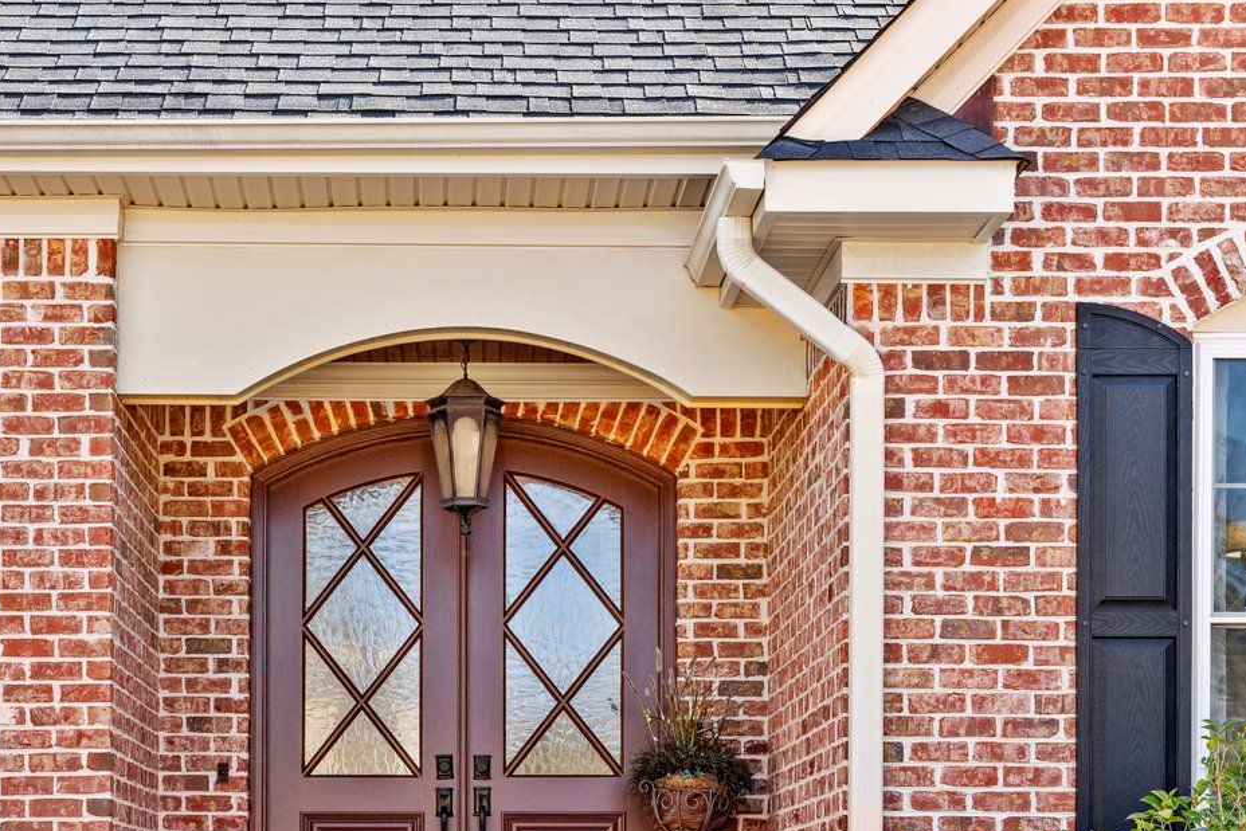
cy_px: 906
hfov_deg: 26.9
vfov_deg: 17.6
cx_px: 461
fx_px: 2596
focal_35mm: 75
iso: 125
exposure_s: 1/250
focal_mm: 34
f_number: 6.3
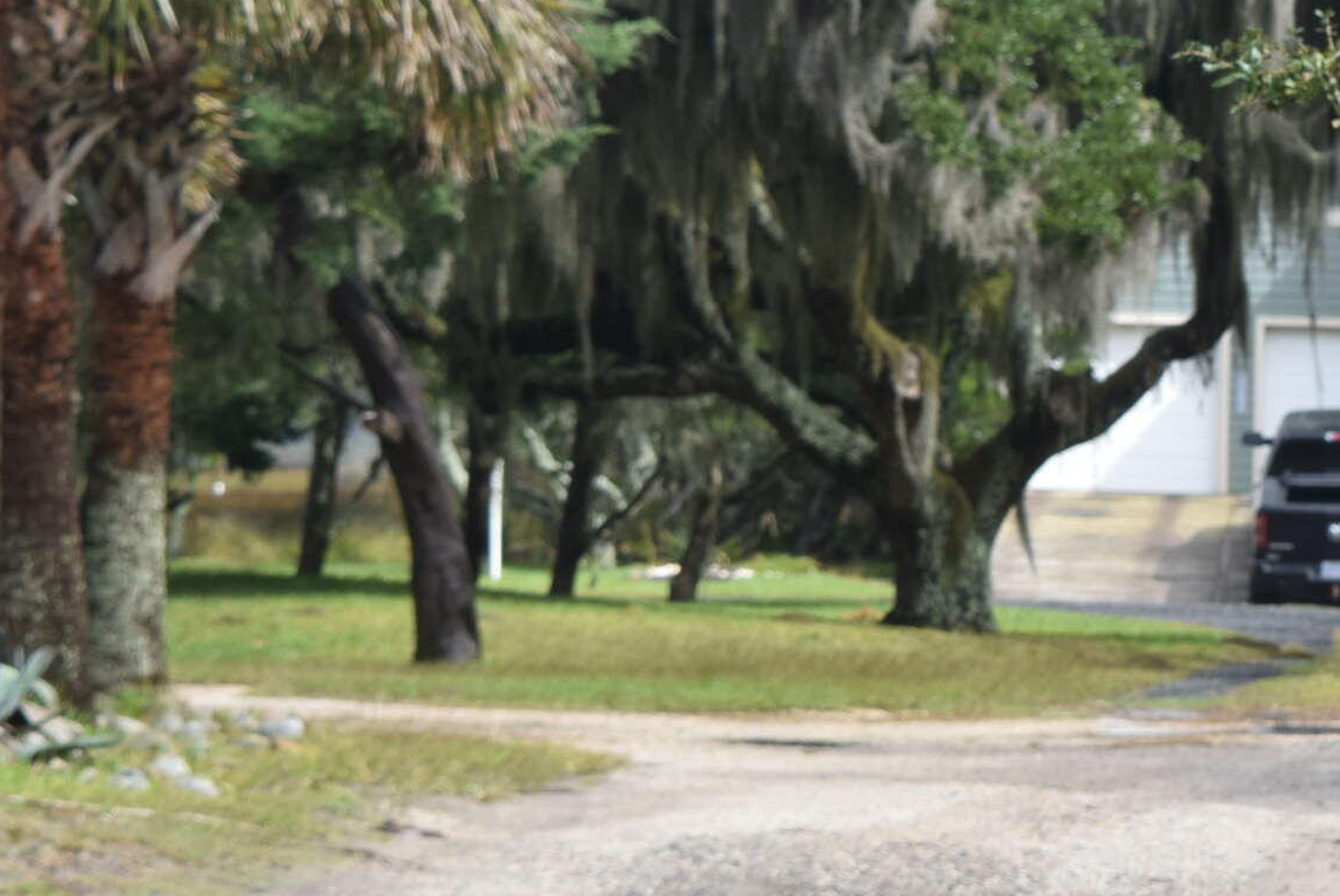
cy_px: 398
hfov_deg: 9.4
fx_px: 8059
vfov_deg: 6.4
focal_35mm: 216
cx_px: 1312
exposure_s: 1/320
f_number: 9
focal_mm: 55
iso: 200
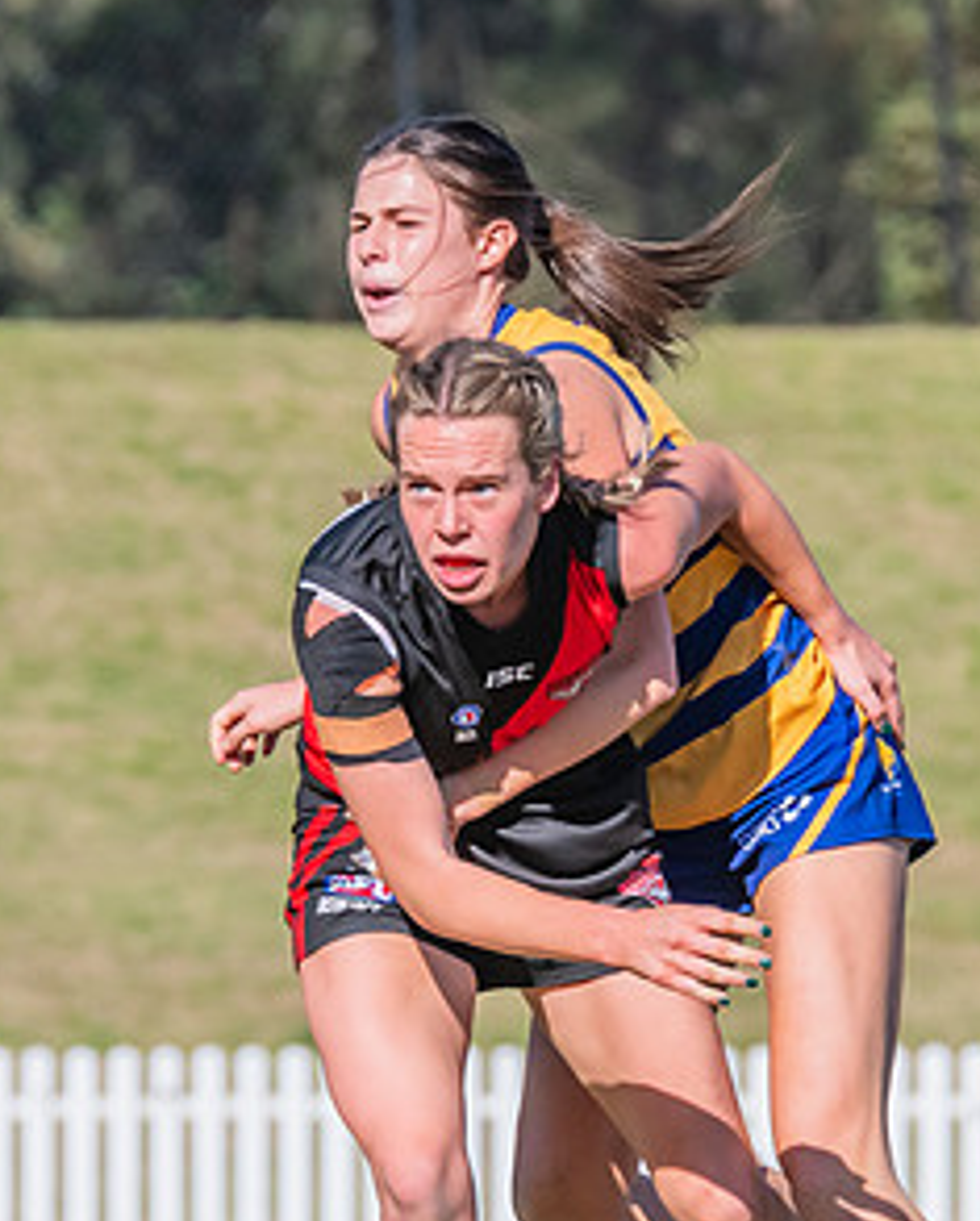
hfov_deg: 1.1
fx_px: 49086
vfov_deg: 1.4
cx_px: 430
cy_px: 773
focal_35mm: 1356
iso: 800
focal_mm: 420
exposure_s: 1/1250
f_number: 11
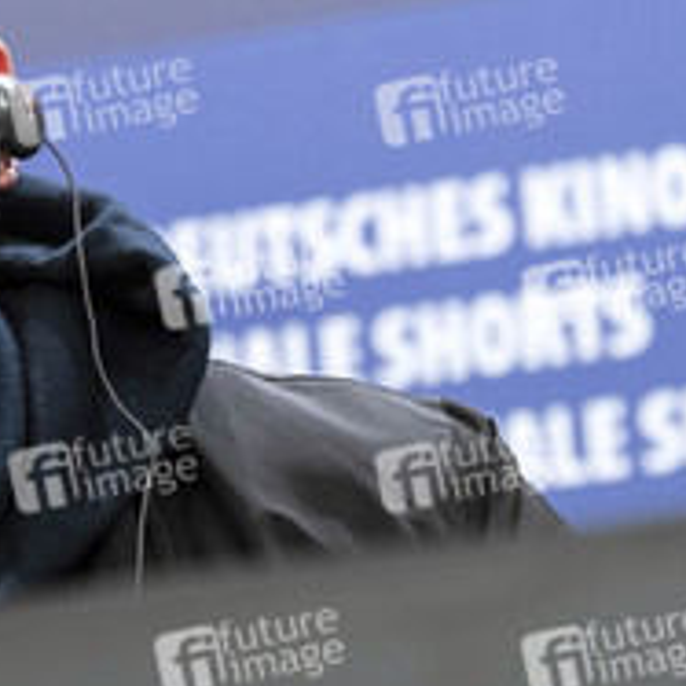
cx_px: 152
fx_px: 7309
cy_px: 194
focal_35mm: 326
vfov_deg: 5.4
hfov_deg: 5.4
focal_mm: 106
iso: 1600
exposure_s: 1/125
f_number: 4
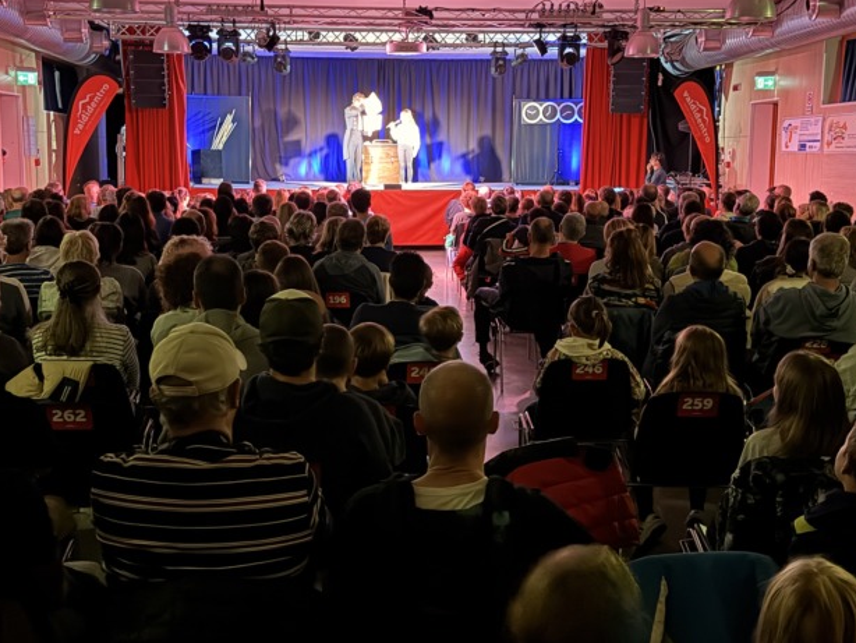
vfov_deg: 29.1
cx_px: 429
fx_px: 1237
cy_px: 319
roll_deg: -0.1
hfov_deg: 38.2
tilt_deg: -7.9
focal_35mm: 50
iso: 1250
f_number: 1.78
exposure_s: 1/9
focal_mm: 6.76
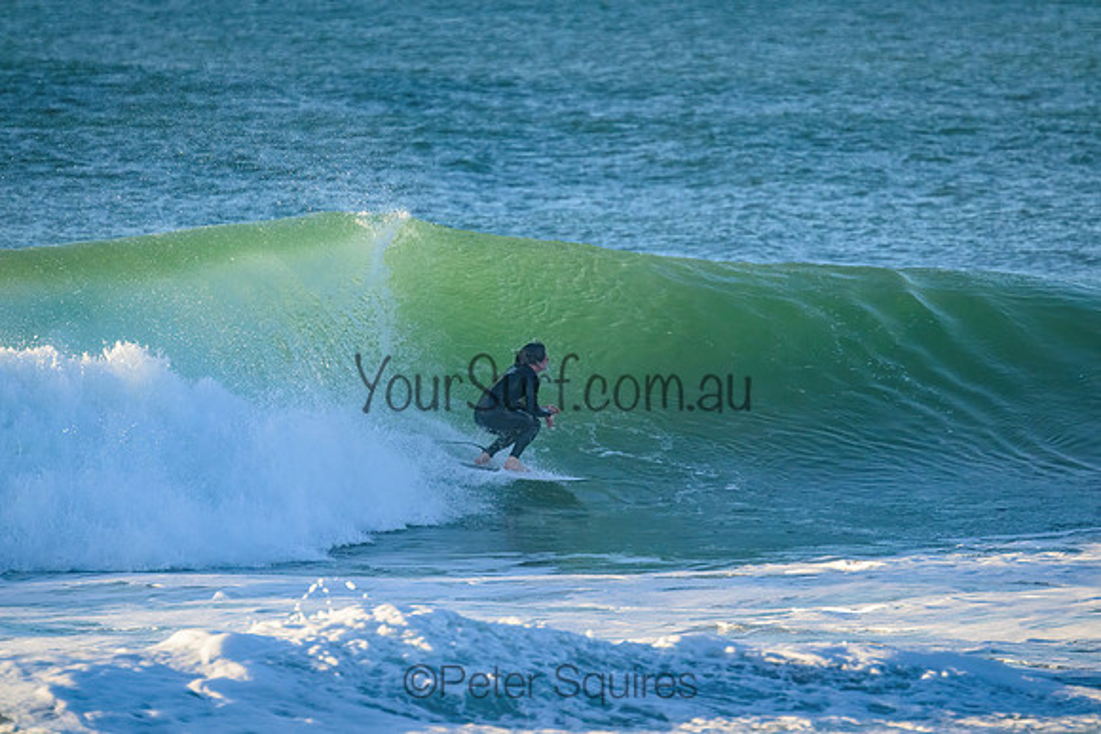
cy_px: 367
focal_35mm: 630
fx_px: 19271
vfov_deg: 2.2
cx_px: 550
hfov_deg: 3.3
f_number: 11
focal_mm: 630
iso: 2800
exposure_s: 1/1600
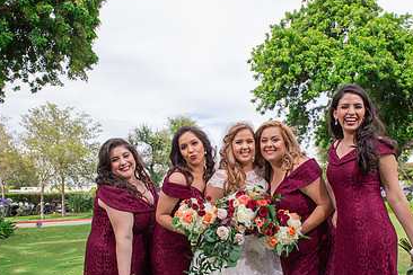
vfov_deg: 34.5
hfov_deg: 50.5
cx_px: 238
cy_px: 199
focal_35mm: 38
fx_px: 436
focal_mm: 24
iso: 400
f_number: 7.1
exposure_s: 1/250
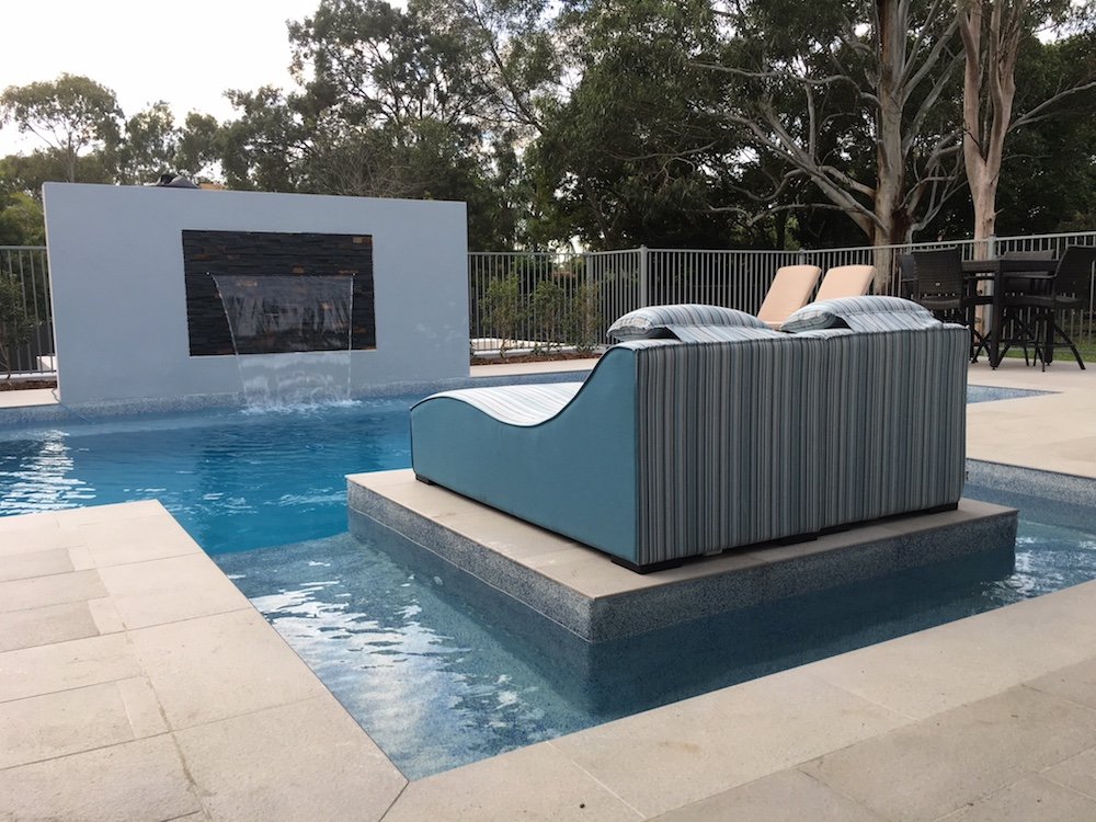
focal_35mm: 29
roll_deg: +0.2
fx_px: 918
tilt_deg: -6.1
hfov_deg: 61.7
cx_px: 548
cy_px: 411
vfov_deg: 48.2
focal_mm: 4.15
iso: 32
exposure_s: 1/100
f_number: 2.2
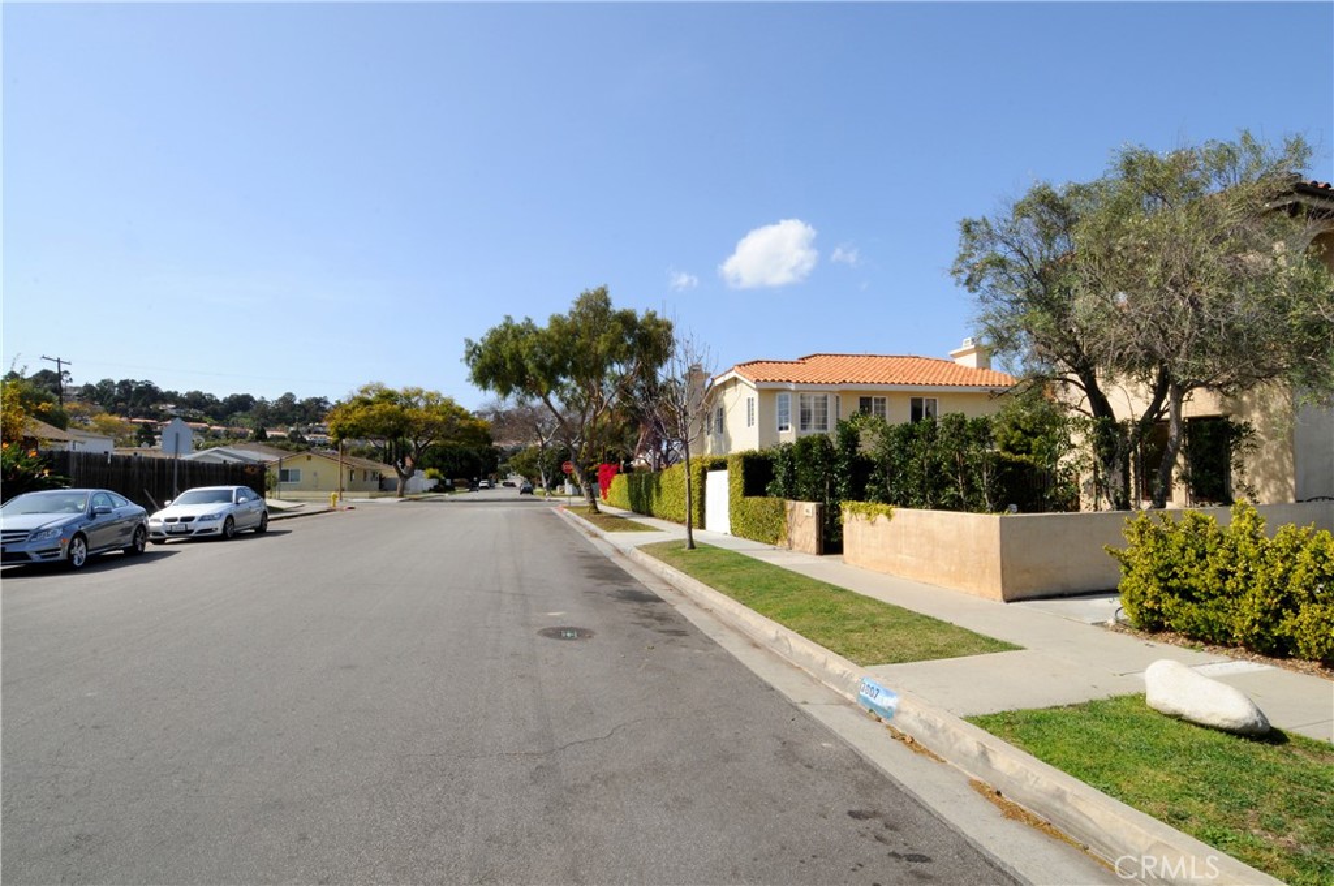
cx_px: 667
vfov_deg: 67.2
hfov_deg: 90.1
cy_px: 443
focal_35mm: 18
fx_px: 666
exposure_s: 1/40
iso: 200
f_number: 22
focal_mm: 12
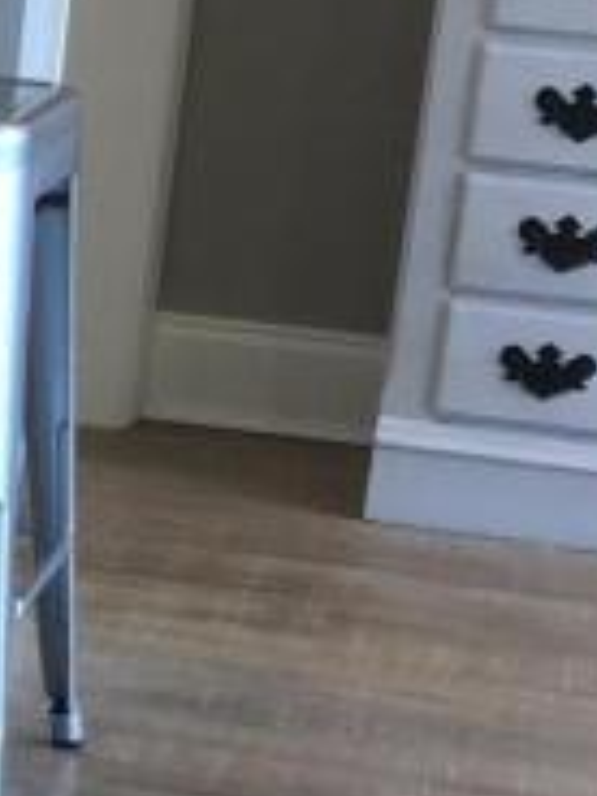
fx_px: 3587
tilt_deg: -14.9
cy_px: 519
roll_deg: -1.8
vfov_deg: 12.6
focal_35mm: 156
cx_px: -865
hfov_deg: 8.6
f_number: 1.8
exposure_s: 1/15
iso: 50
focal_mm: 3.99
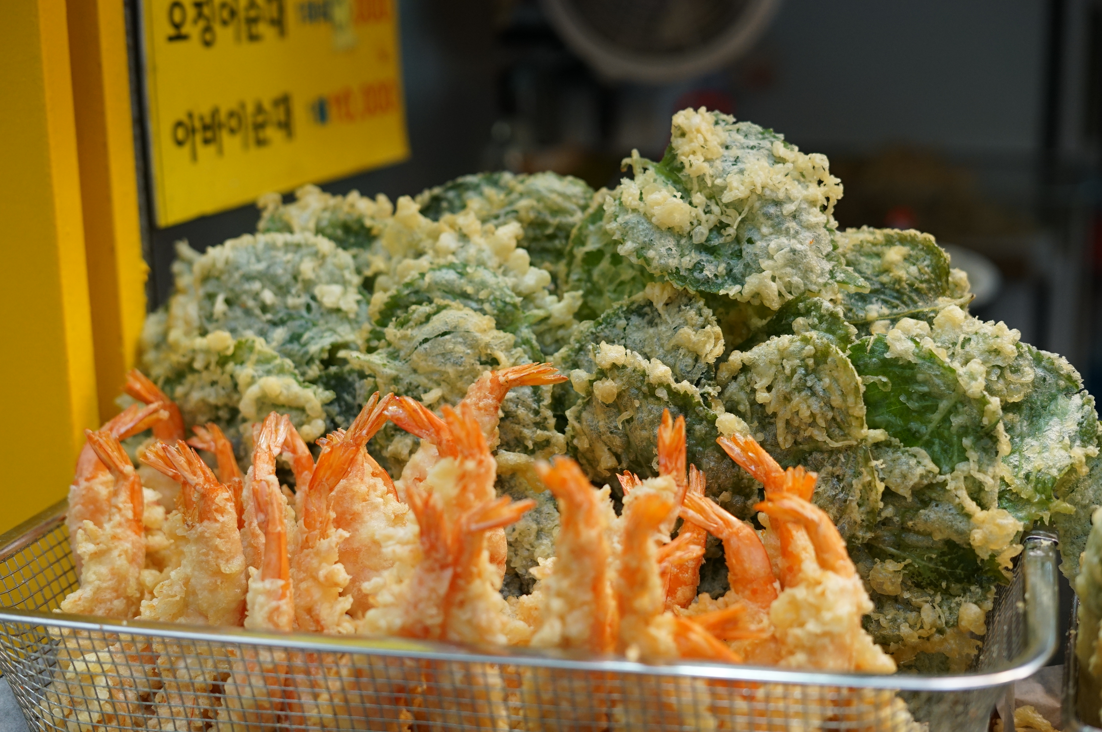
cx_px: 551
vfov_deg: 26.9
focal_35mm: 50
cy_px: 366
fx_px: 1529
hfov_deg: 39.6
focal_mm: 50
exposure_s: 1/2000
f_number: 2.8
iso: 1000
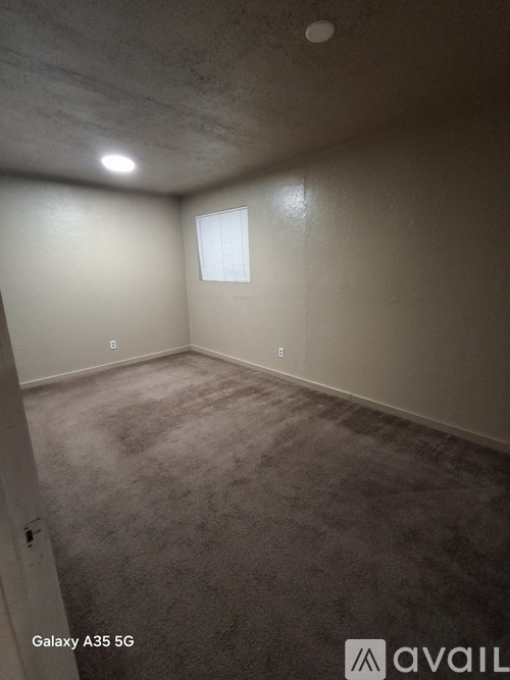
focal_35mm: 16
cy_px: 340
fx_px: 314
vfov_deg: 94.5
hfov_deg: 78.1
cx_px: 255
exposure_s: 1/24
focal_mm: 1.64
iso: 200
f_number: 2.2
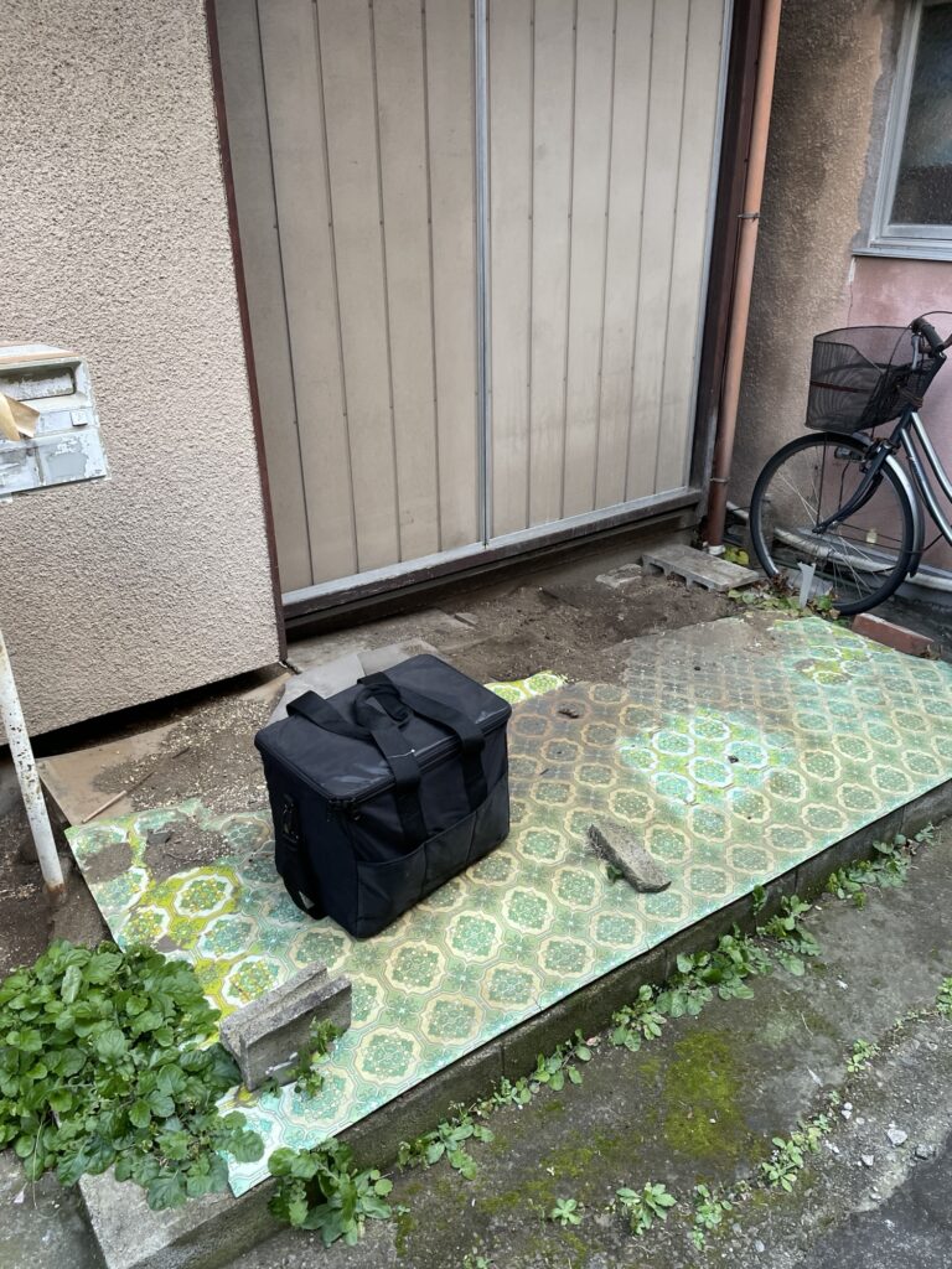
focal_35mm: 26
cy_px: 634
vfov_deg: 67.3
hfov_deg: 53.1
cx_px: 476
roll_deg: +0.6
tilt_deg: -26.2
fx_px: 953
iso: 125
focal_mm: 4.2
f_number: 1.6
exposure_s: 1/112
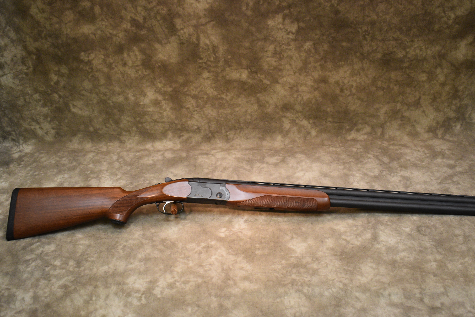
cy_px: 159
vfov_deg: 34.3
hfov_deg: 49.5
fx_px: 515
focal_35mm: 39
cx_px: 246
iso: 1400
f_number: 3.8
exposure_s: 1/125
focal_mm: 24
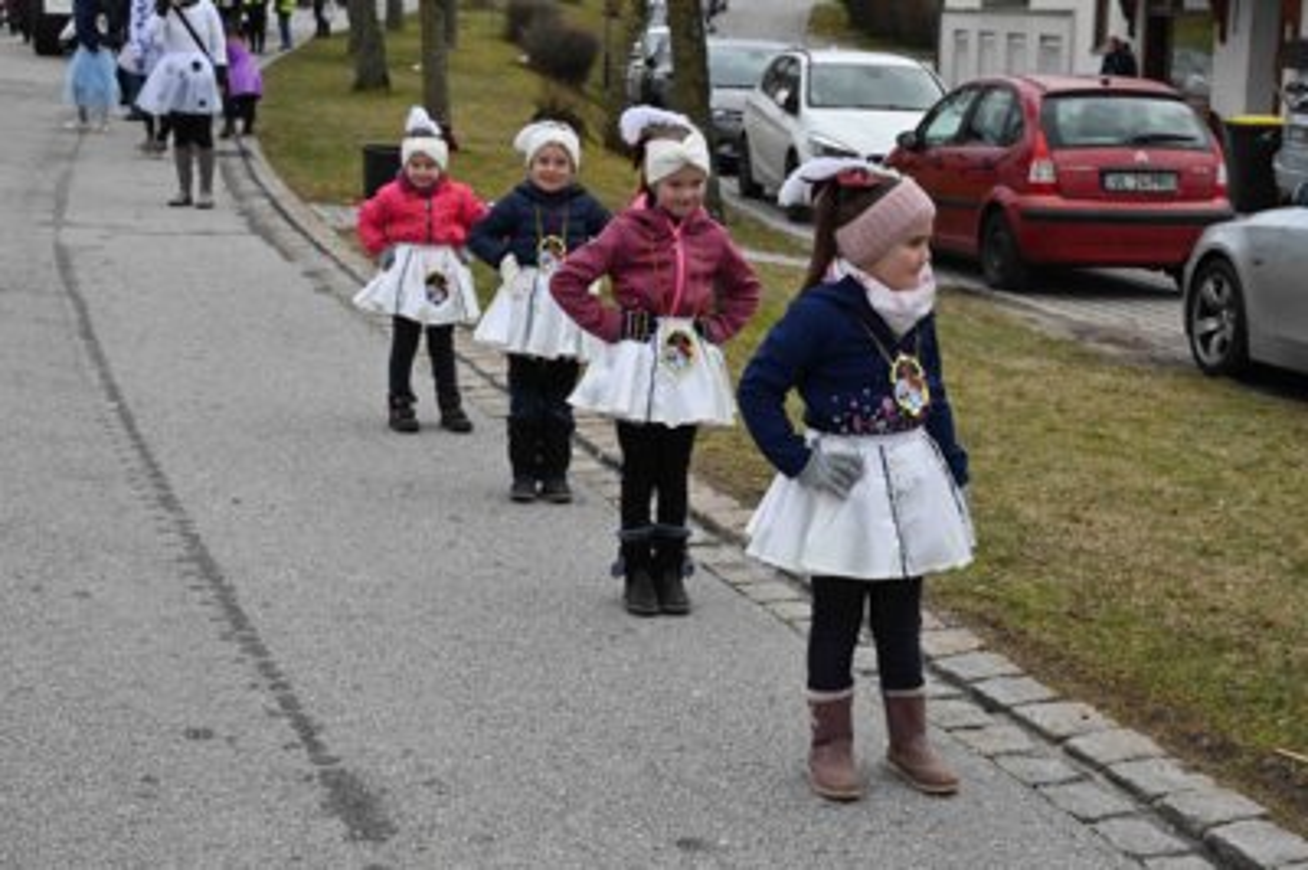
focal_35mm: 57
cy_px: 435
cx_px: 654
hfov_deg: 35.1
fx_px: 2069
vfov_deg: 23.7
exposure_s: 1/1600
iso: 2500
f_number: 10
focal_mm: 57
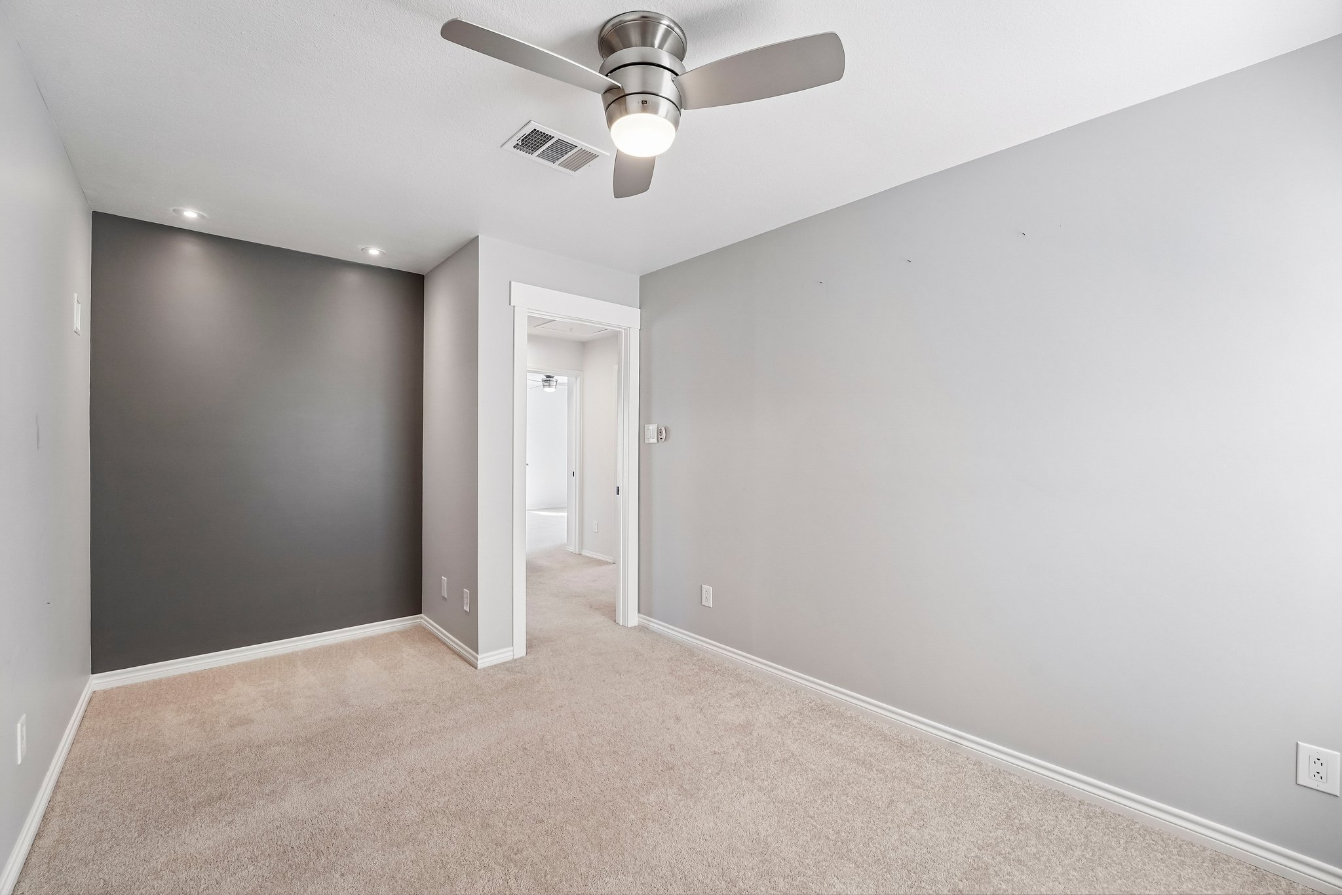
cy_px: 448
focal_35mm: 14
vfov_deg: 81.2
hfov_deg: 104.3
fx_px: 522
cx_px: 671
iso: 400
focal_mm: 14
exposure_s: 1/40
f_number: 8
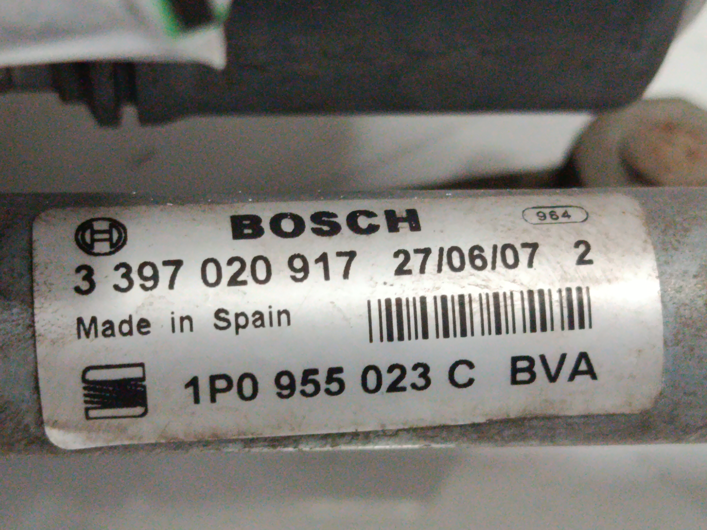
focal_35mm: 81
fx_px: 1654
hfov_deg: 24.1
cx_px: 354
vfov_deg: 18.2
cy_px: 265
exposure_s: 1/50
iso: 1065
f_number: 1.7
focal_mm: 5.24
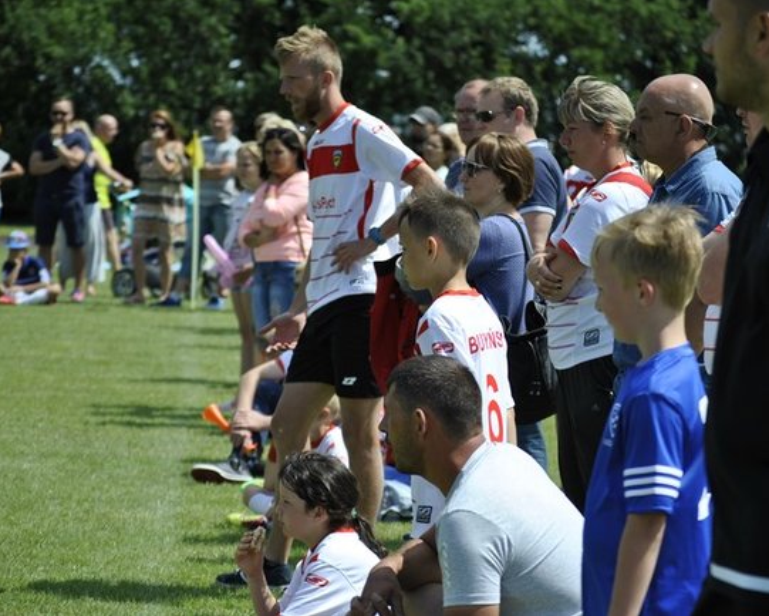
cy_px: 307
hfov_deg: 11.6
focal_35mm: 166
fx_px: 3779
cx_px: 405
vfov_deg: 9.3
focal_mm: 98
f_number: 4.5
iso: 140
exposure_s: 1/1000
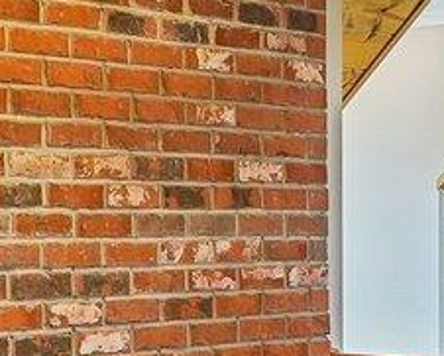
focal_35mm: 140
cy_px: 223
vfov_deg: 11.0
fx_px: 1844
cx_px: -33
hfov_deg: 13.5
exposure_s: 1/13
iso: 400
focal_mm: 16.5
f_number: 8
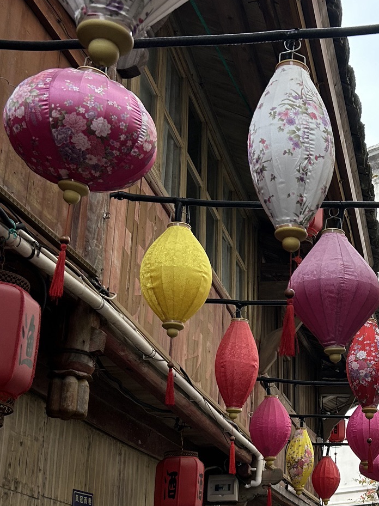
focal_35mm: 56
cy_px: 354
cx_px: 400
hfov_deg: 24.6
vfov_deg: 33.9
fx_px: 818
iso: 50
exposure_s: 1/753
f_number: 1.5
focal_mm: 5.7
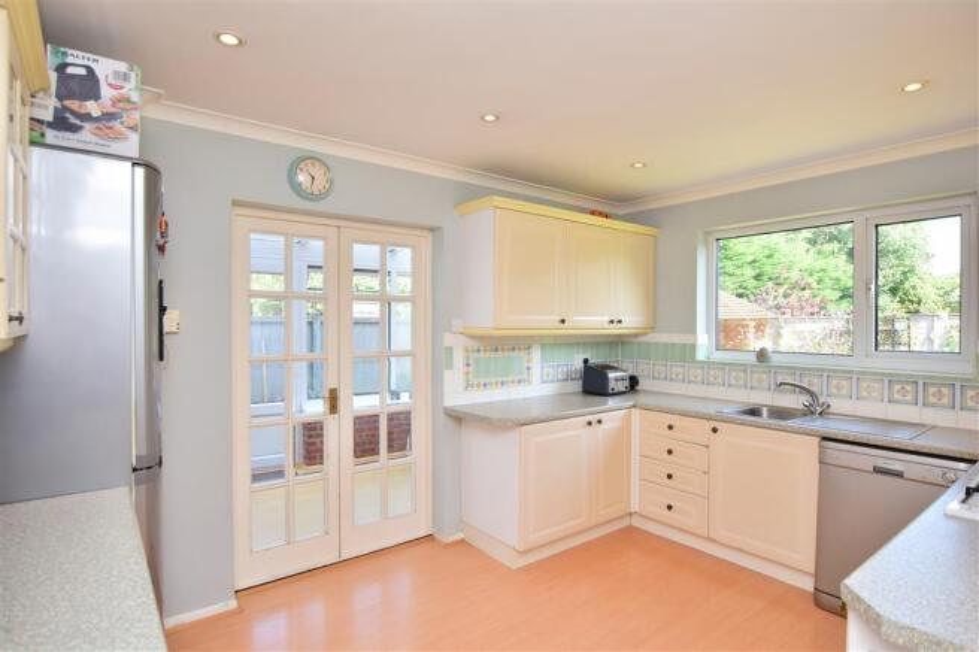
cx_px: 490
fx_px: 449
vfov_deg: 72.0
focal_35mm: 16
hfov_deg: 95.0
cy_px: 326
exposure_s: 1/100
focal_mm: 11
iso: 200
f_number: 5
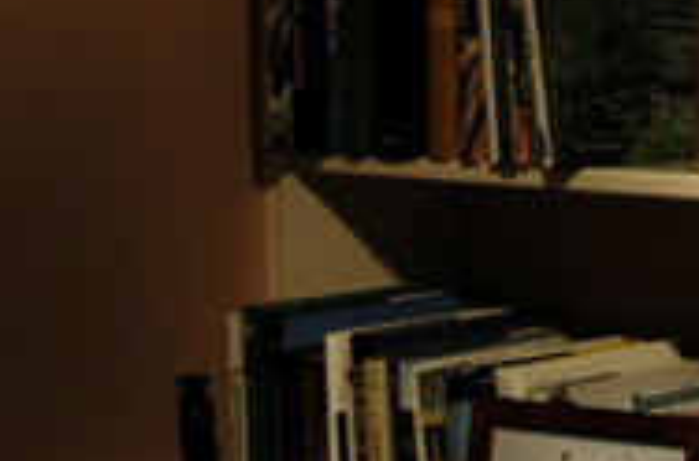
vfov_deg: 14.0
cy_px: 52
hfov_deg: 19.5
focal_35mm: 96
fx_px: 1858
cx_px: 926
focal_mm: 24
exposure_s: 1/6
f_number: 9
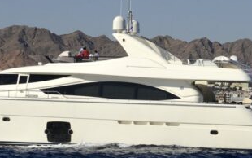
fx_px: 1216
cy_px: 35
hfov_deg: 11.8
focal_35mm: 177
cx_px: 60
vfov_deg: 7.4
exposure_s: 1/640
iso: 200
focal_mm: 70
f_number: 13
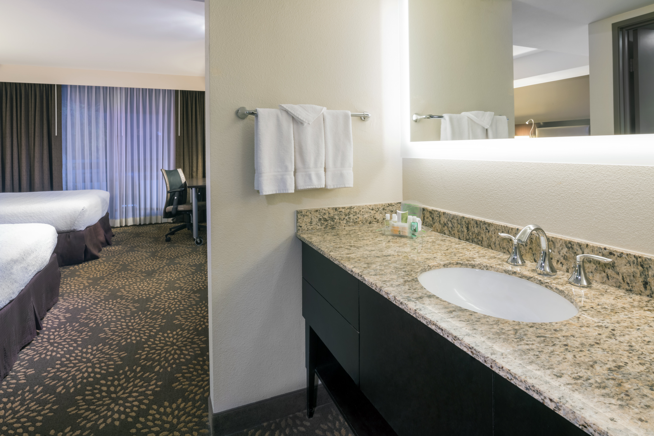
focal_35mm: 19
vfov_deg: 64.6
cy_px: 218
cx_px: 327
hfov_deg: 86.9
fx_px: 345
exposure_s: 6
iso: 200
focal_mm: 19
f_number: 20
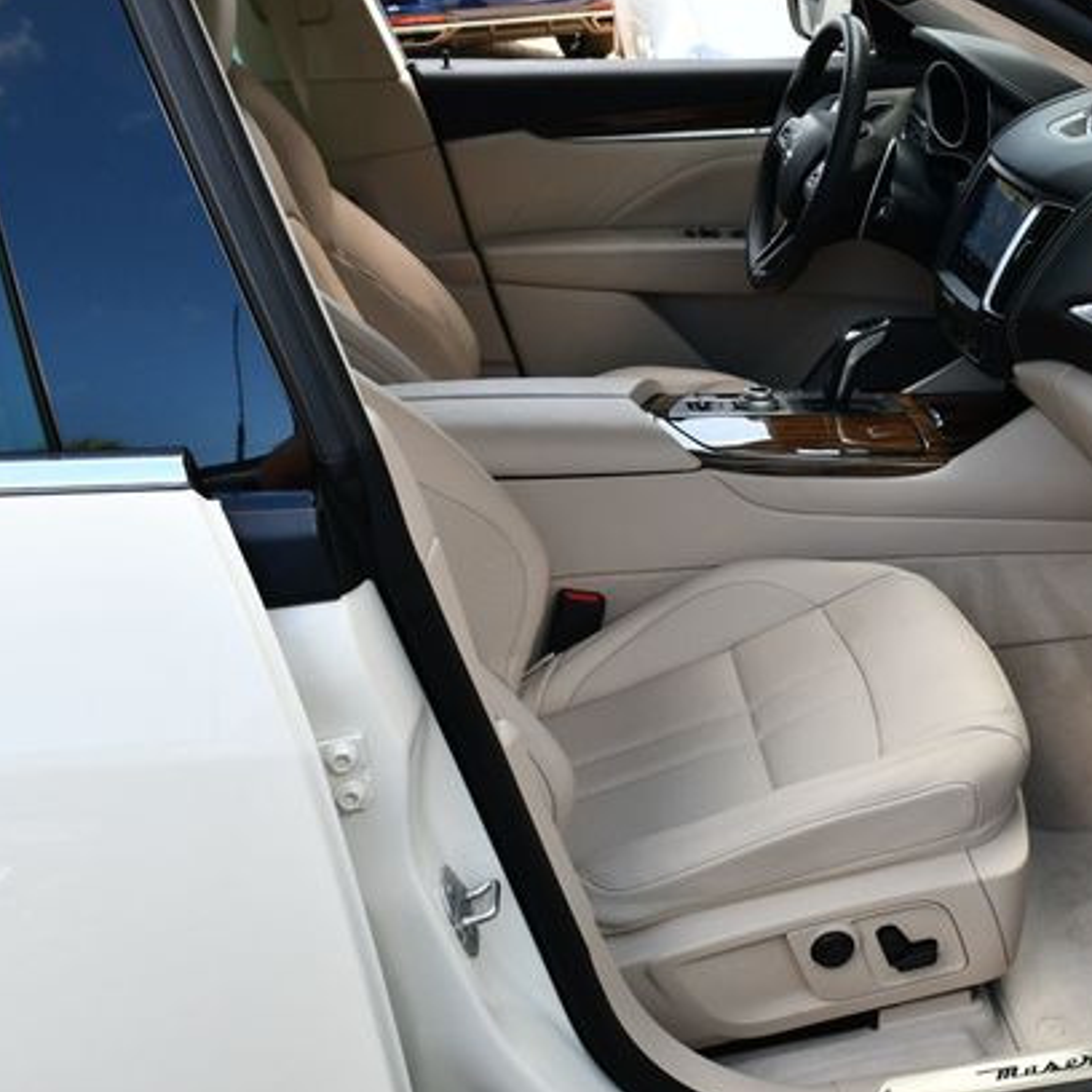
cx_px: 830
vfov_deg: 35.4
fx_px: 1713
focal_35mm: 48
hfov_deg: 34.5
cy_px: 541
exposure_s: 1/250
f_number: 5.6
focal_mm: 18
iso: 320
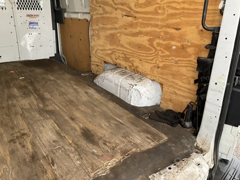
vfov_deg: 48.2
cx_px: 120
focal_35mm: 29
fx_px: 201
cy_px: 90
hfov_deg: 61.7
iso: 40
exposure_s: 1/122
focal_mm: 3
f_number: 1.8
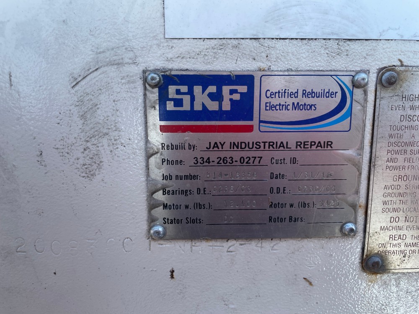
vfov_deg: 53.1
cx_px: 210
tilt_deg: -56.2
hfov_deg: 67.3
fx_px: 315
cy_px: 157
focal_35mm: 26
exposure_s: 1/600
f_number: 1.6
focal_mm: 4.2
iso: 32
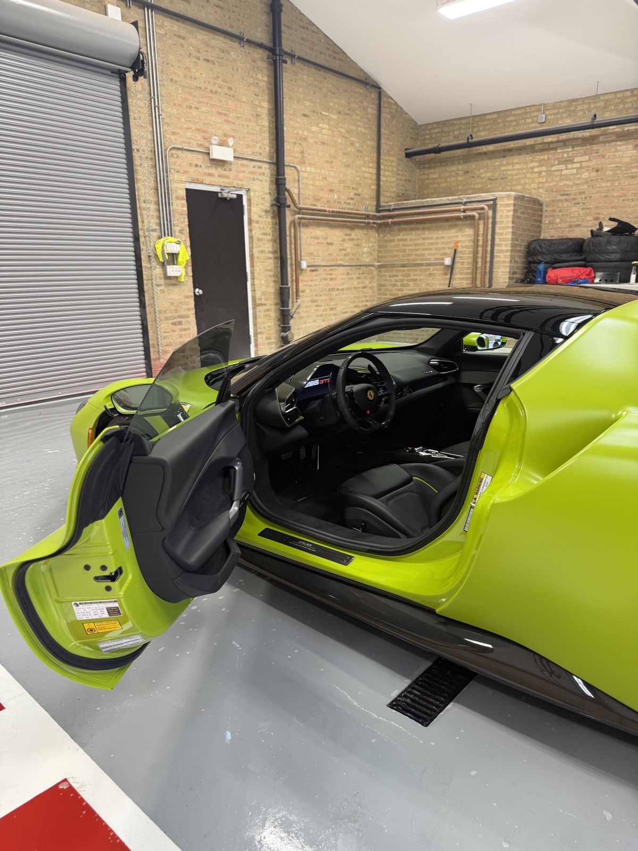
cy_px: 426
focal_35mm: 24
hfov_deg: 56.8
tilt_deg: -13.2
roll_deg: +0.9
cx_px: 319
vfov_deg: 71.6
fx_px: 590
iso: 100
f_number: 1.78
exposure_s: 1/66
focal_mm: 6.76
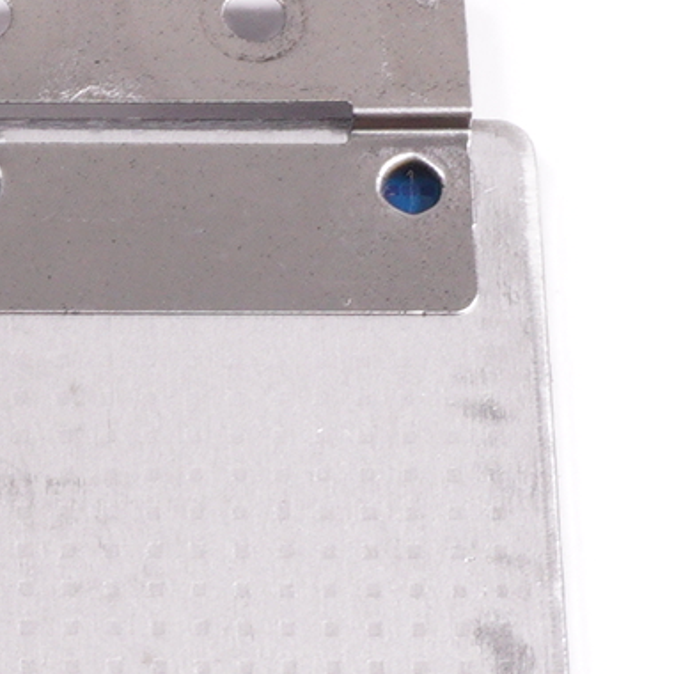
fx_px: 7556
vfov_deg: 5.1
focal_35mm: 343
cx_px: -1064
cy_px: 731
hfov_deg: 4.9
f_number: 5.6
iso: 500
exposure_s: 1/160
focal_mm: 34
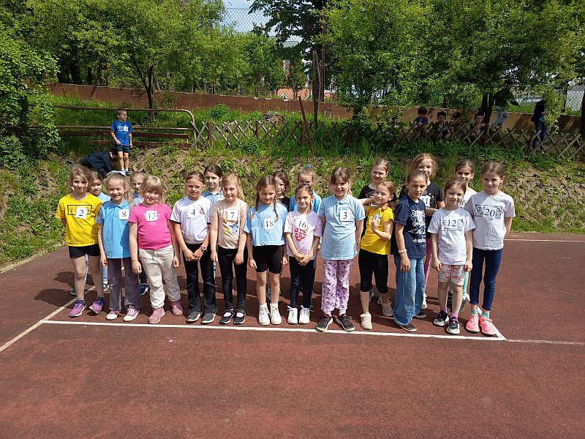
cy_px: 220
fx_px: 406
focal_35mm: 24
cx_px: 292
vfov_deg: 56.8
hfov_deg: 71.6
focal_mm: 5.27
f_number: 1.7
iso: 50
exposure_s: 1/481
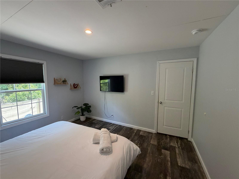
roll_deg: -0.7
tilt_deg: -5.7
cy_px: 90
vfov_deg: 85.7
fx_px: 97
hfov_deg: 102.1
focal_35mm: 14
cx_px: 120
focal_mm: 2.22
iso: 250
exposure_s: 1/120
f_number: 2.2
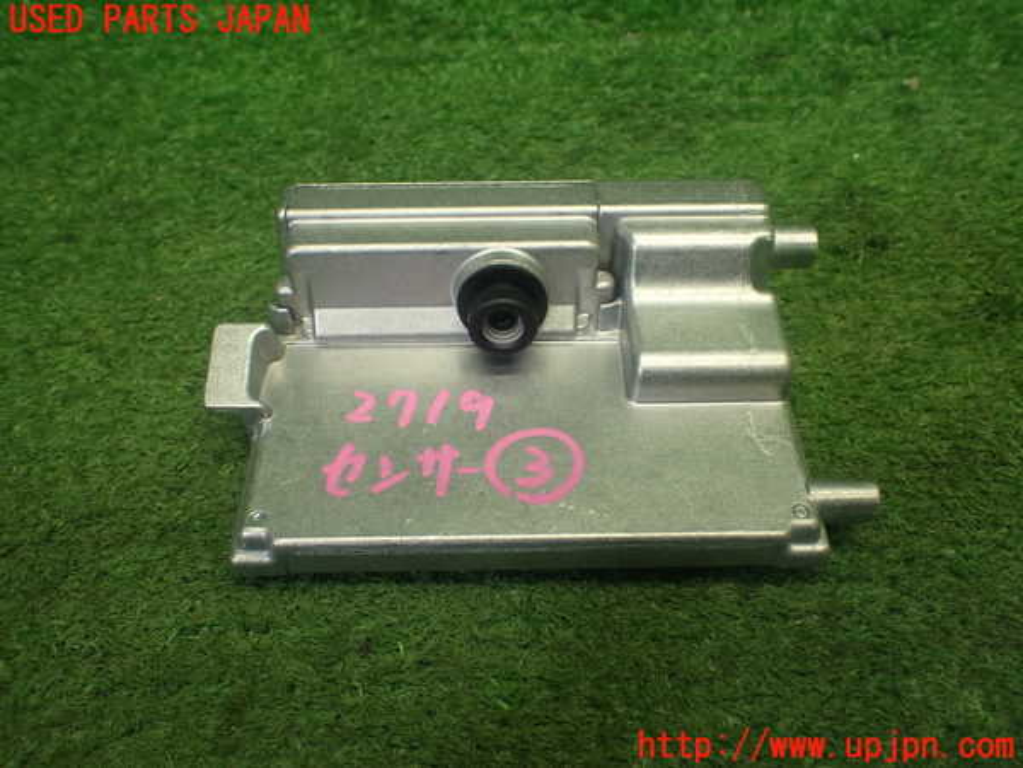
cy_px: 384
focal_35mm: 30
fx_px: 887
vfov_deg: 46.8
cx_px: 512
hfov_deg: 60.0
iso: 250
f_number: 2.3
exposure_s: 1/125
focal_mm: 5.4
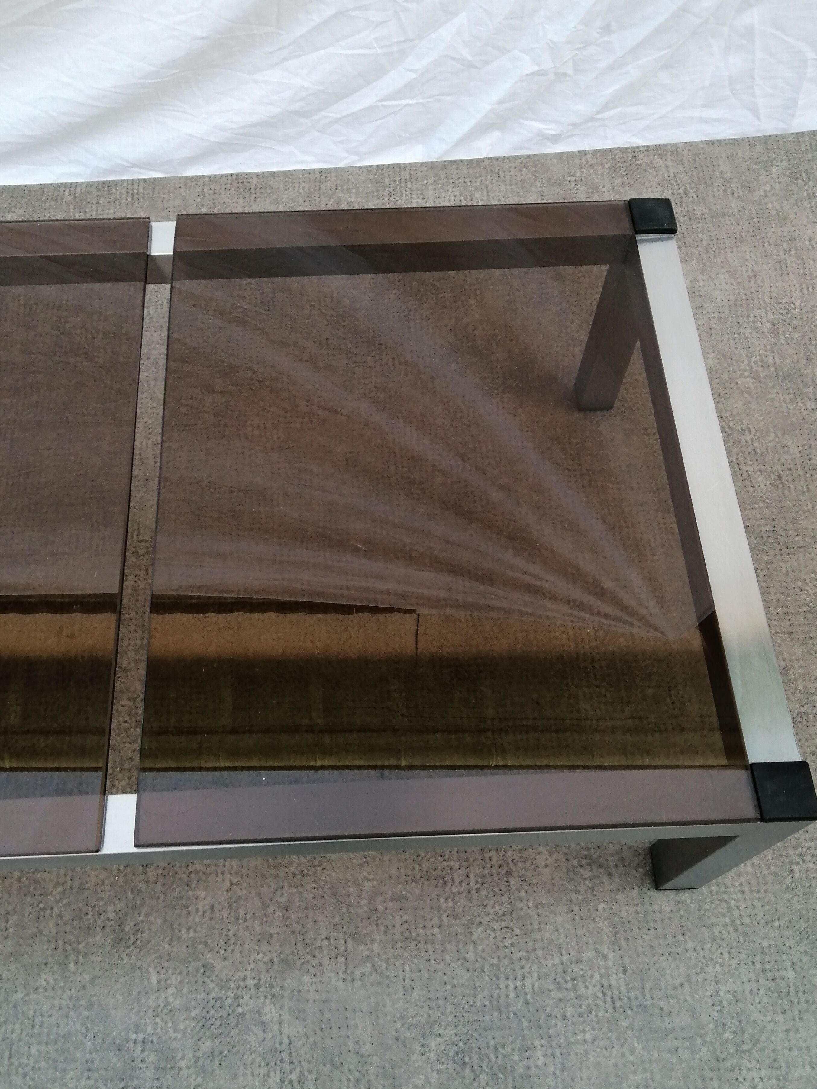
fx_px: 944
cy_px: 555
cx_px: 384
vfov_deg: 60.0
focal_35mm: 30
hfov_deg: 46.8
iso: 80
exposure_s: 1/50
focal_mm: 3.46
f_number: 1.8
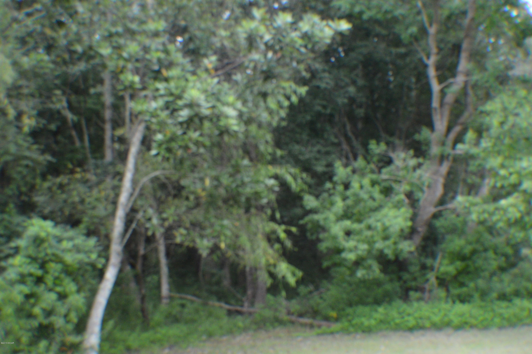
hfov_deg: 43.6
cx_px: 266
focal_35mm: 45
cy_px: 177
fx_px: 664
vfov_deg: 29.8
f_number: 4.5
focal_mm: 30
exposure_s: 1/500
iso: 1400
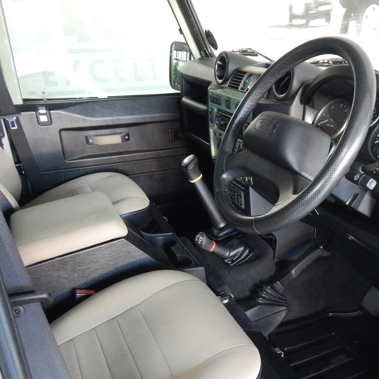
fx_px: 421
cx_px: 267
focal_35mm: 34
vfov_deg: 48.0
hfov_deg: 47.3
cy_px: 236
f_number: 3
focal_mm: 4
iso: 400
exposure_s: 1/10
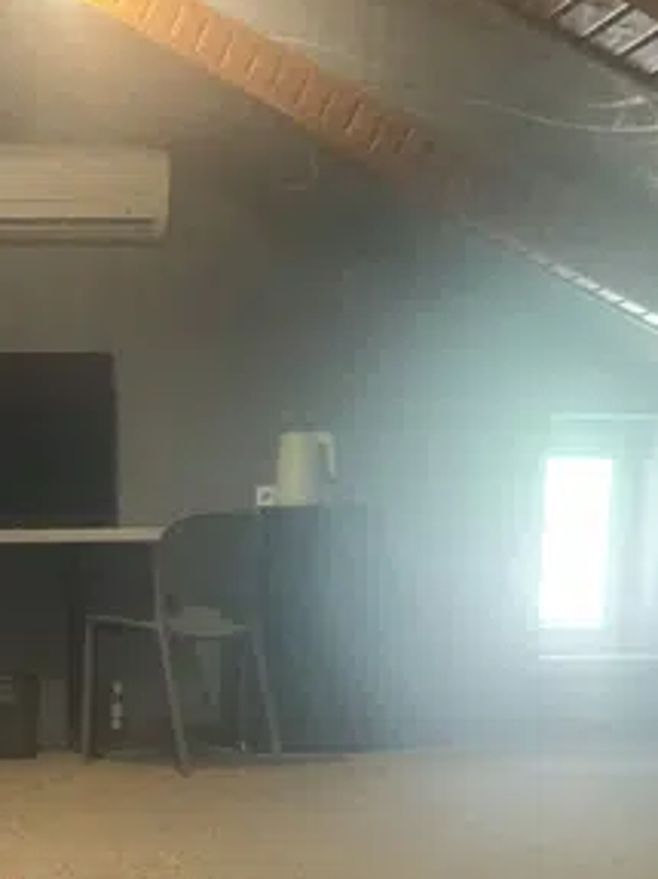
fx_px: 1902
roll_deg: -0.1
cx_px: -49
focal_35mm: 75
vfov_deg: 24.5
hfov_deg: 18.9
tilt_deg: -9.0
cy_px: 925
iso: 400
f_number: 1.8
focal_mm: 3.99
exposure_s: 1/40
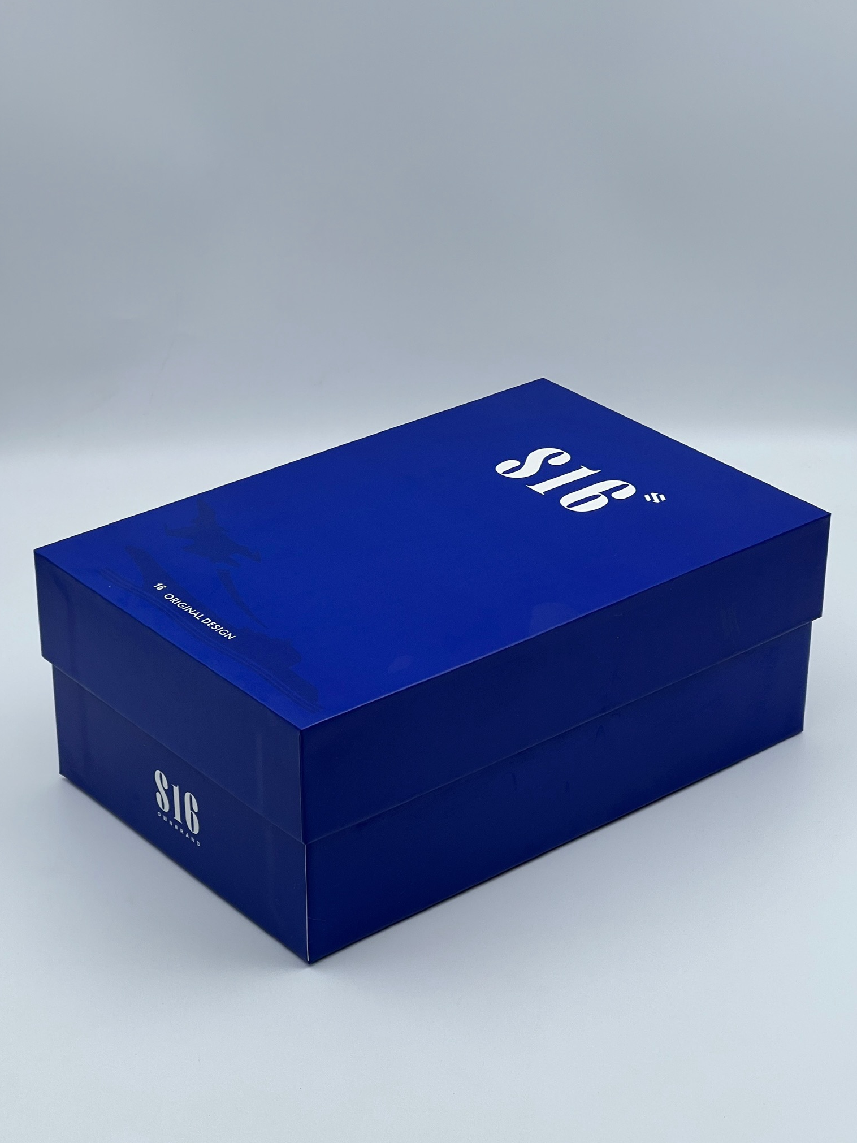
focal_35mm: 78
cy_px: 572
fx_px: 2575
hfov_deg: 18.9
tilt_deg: -26.1
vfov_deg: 25.0
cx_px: 429
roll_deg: +0.7
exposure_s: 1/99
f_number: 2.8
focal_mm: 9
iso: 40
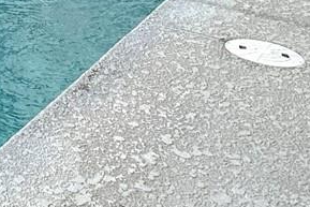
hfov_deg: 12.8
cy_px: -309
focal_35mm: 138
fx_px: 1189
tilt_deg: +0.5
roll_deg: -1.0
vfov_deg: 8.9
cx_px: -330
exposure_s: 1/6173
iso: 80
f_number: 1.78
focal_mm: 6.76
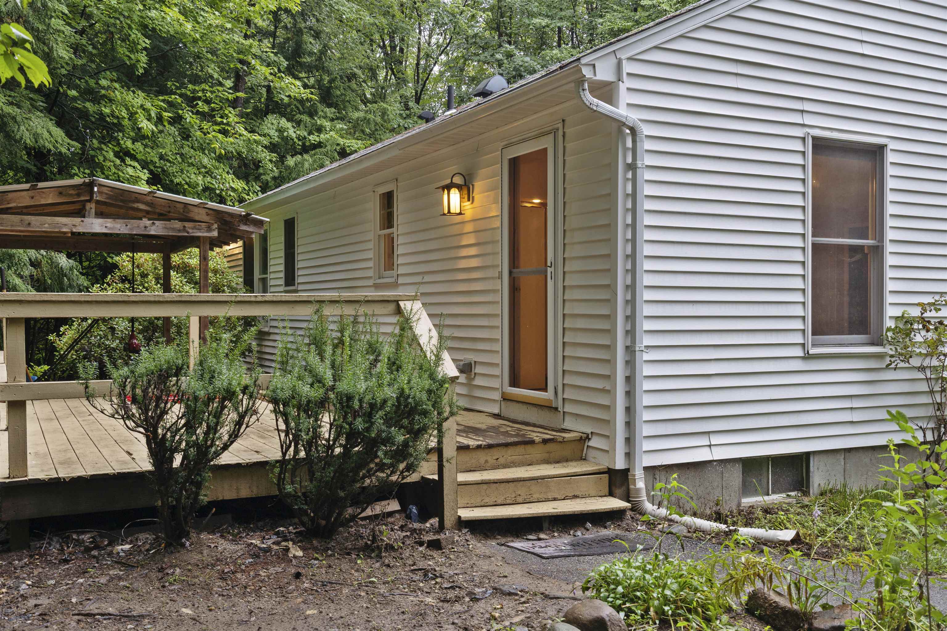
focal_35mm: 35
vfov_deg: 37.9
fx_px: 921
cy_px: 316
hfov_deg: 54.4
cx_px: 474
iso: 250
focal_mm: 35
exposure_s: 1/15
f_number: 8
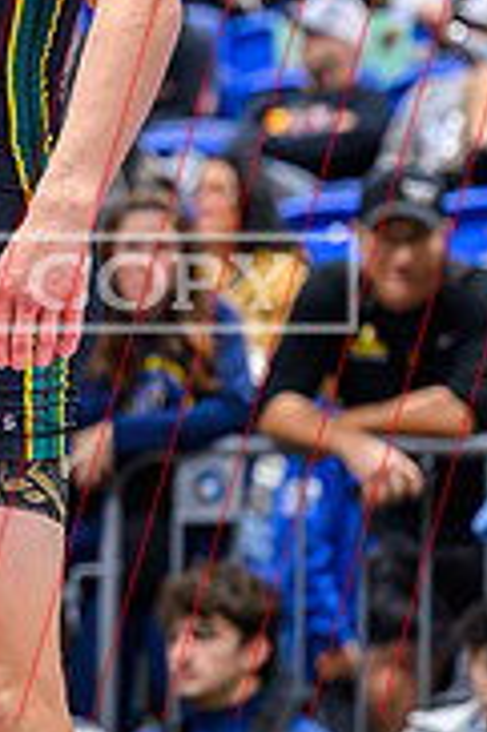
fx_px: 8091
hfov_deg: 3.4
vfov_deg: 5.2
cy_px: 350
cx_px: -146
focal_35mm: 398
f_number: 2.8
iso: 4000
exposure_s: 1/640
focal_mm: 92
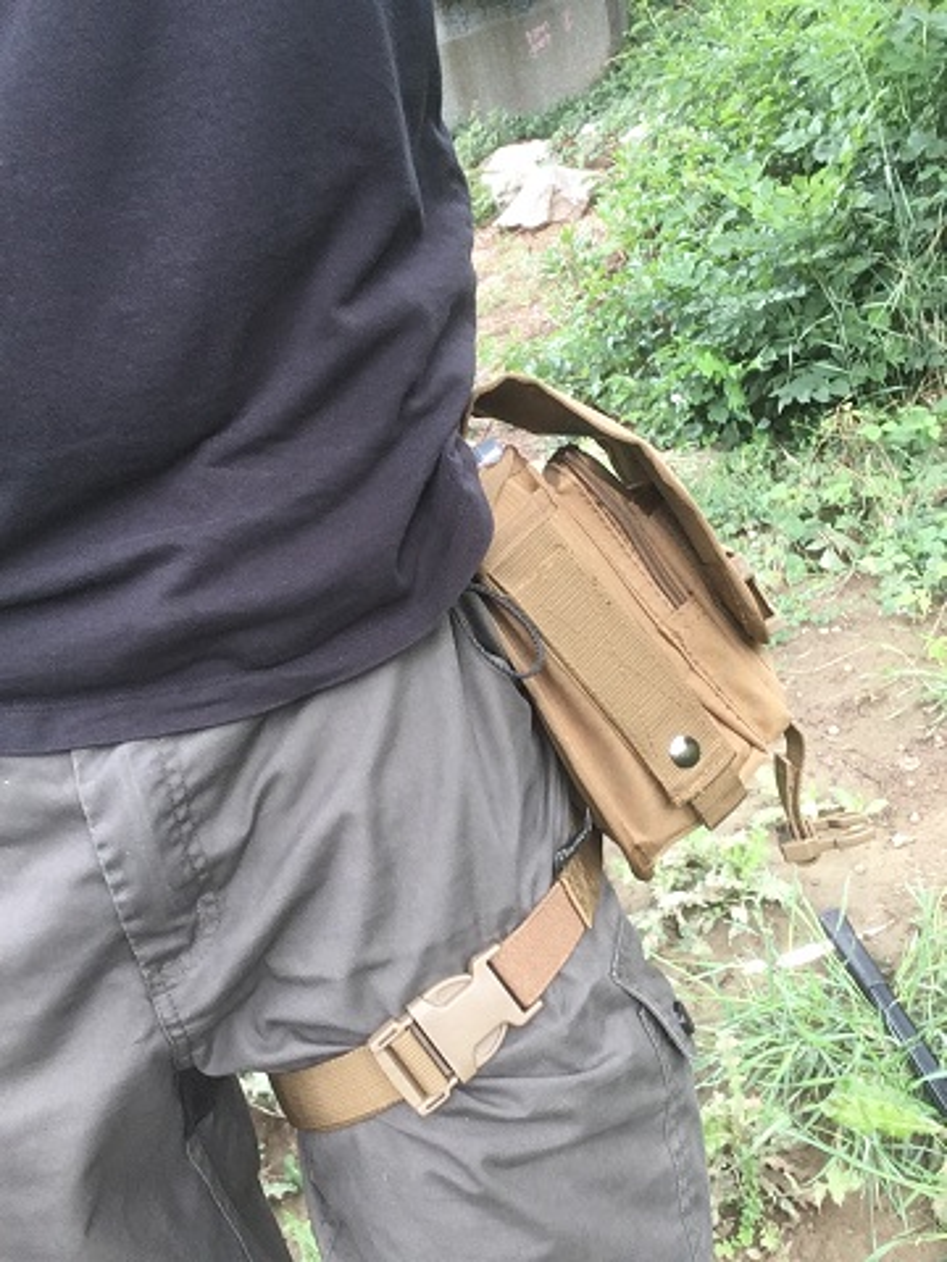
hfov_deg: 45.4
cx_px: 474
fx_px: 1131
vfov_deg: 58.4
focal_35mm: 31
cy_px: 631
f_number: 2.4
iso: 64
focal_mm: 2.15
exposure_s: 1/100
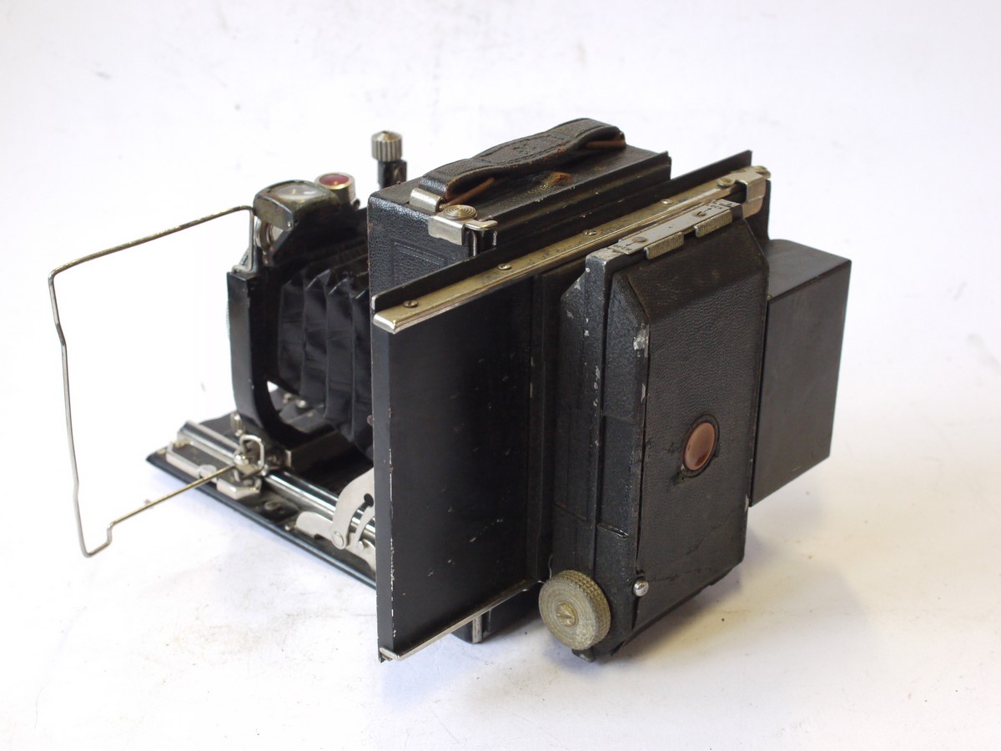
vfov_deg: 24.4
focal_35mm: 60
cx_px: 500
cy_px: 376
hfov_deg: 32.2
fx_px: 1735
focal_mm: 30
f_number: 7.1
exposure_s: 1/60
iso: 800
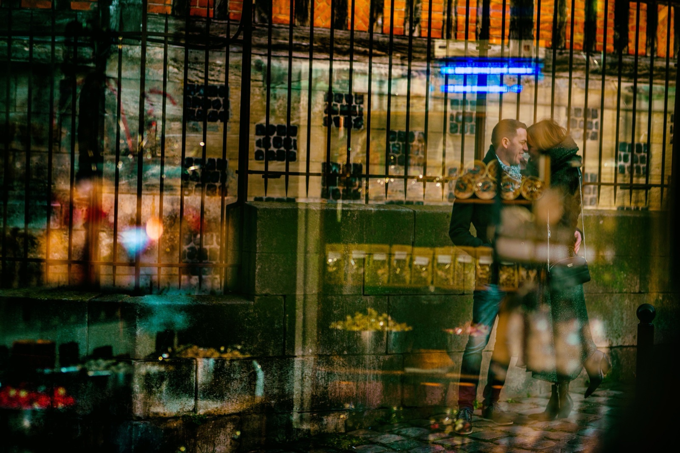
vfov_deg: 16.1
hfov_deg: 23.9
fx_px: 1605
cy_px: 226
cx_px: 340
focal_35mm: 85
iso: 125
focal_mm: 85
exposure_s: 1/1250
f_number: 2
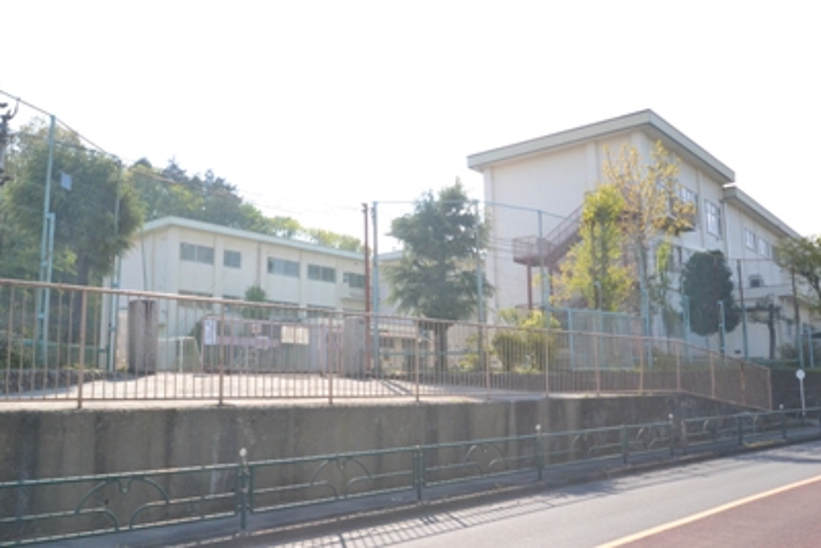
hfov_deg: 59.5
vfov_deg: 41.7
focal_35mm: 32
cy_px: 274
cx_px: 410
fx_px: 719
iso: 1600
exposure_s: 1/800
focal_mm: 21
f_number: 14
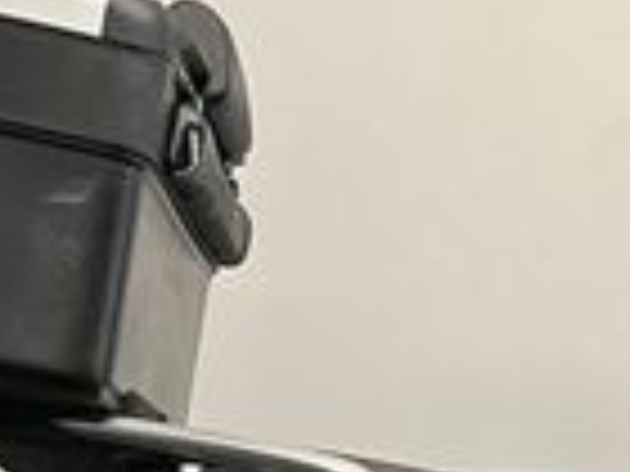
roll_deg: -1.6
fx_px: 2166
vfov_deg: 11.8
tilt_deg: -7.2
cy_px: 764
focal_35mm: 119
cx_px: 986
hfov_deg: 15.1
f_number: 1.6
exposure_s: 1/50
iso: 80
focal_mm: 5.1
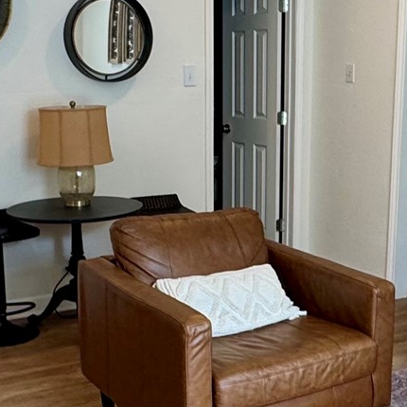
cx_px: 205
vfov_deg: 29.1
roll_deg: +0.4
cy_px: 211
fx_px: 785
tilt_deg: -12.2
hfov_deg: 29.1
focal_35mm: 59
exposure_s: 1/120
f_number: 2.2
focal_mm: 2.22
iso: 160
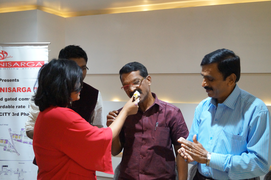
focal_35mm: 42
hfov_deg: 46.4
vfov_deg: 31.9
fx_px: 316
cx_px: 136
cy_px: 90
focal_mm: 28
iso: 3200
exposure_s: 1/160
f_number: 4.5
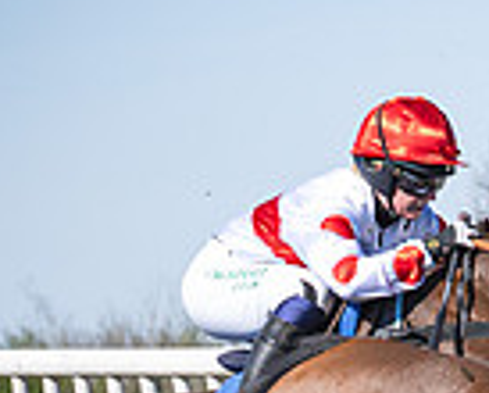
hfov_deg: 3.6
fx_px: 7681
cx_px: 640
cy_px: 519
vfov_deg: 2.9
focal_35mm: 530
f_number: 4
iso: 200
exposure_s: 1/1600
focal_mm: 70
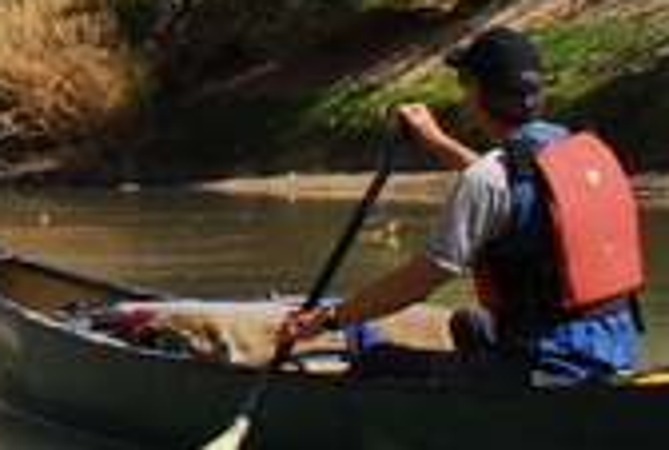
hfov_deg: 11.5
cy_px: -102
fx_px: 3186
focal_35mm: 171
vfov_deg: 8.0
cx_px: -338
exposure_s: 1/160
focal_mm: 24
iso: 160
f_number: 6.3
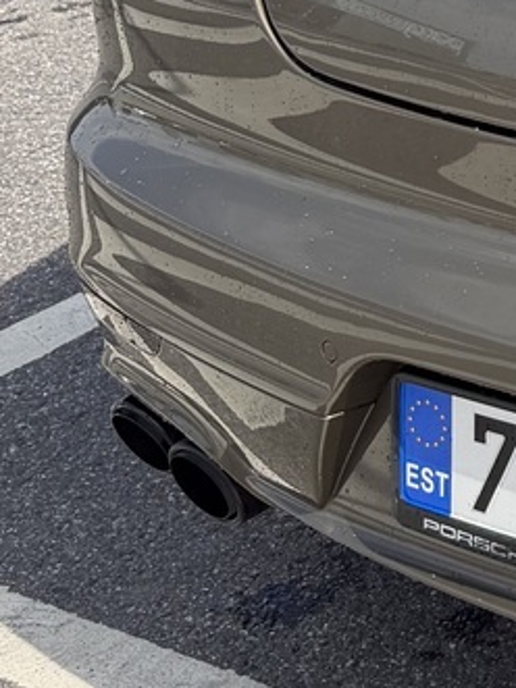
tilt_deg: -17.9
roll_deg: +1.0
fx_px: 2307
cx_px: 1215
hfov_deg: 10.9
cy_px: -110
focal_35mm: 116
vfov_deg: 16.4
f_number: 1.78
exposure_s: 1/3145
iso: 80
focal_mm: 6.76
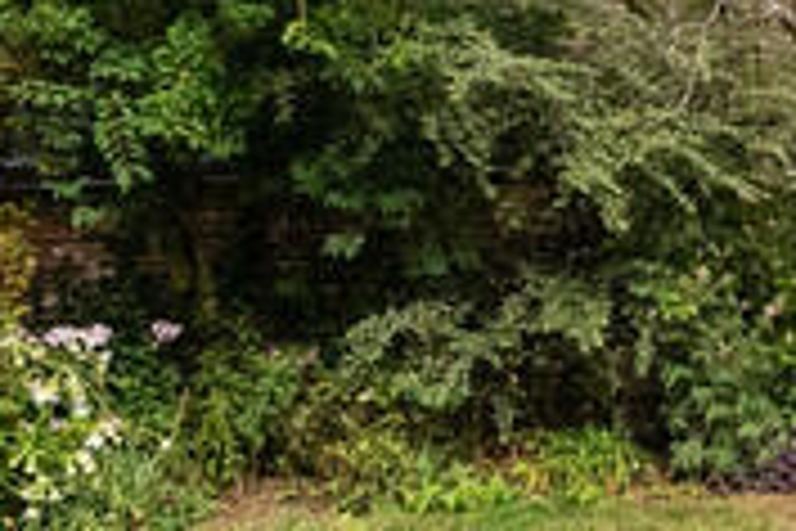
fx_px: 2496
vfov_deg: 12.1
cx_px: 2073
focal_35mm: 113
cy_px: 126
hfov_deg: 12.6
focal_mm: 19.5
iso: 2500
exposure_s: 1/6400
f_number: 7.1
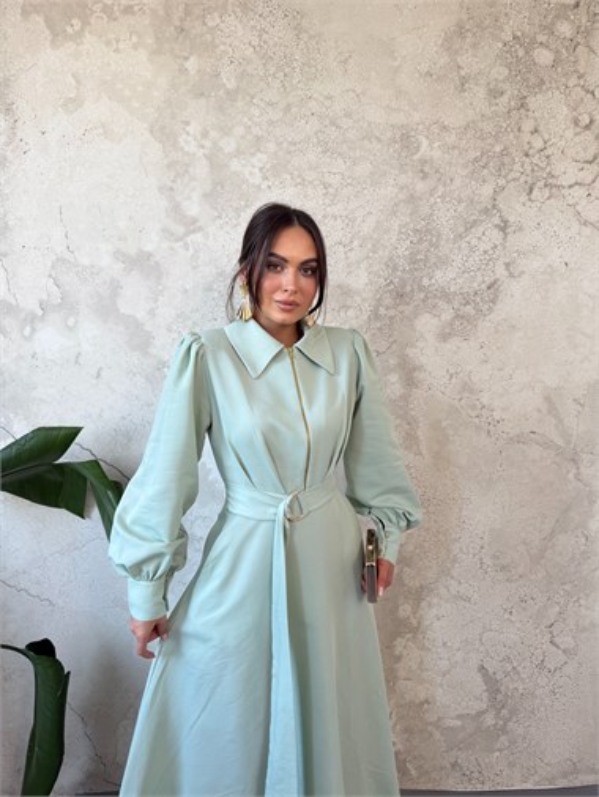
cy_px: 398
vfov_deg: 71.6
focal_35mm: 24
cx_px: 300
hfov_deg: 56.9
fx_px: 553
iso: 80
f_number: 1.78
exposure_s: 1/121
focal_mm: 6.76
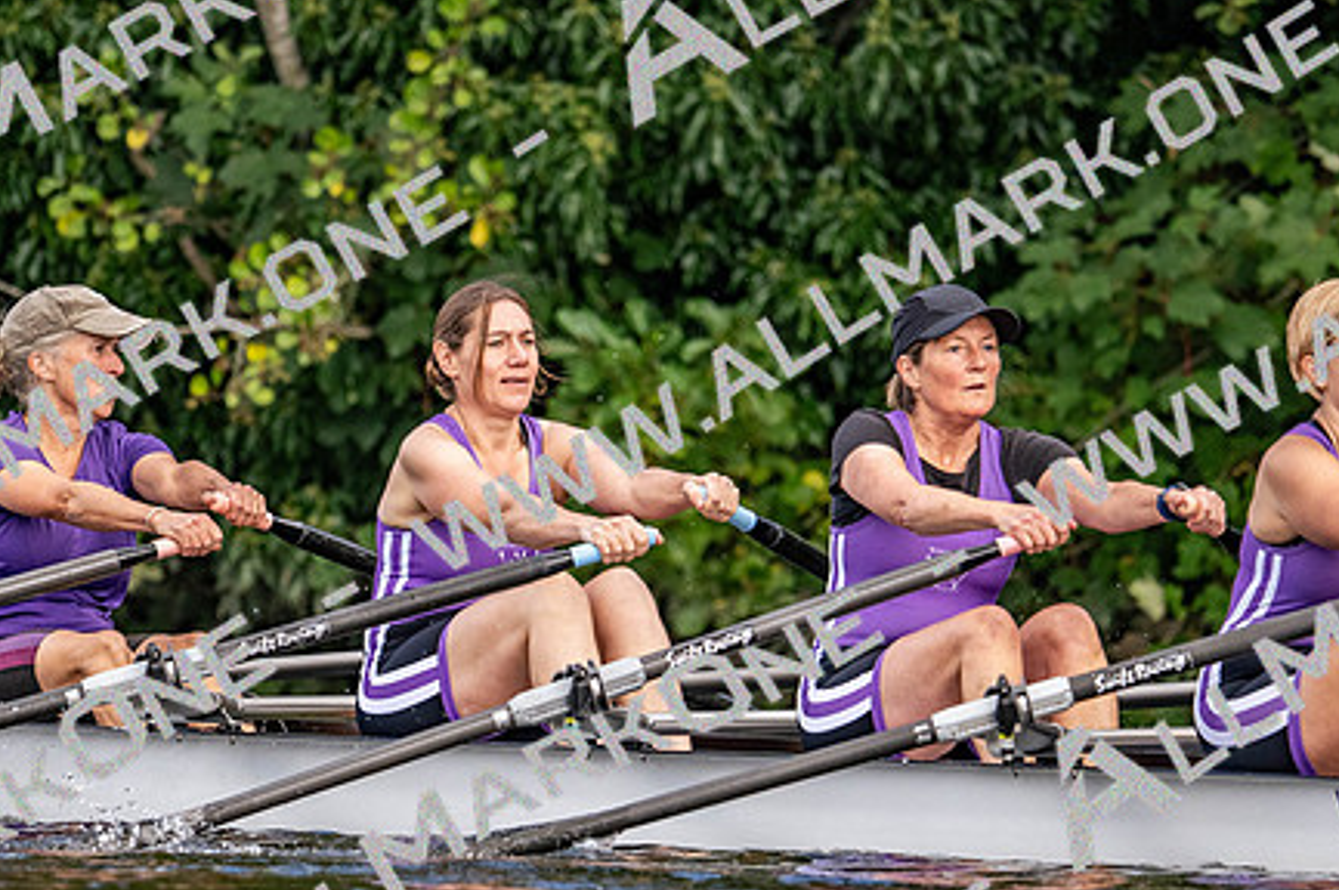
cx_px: 792
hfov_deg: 2.6
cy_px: 579
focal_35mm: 805
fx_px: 29918
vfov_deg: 1.7
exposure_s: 1/2000
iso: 800
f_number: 4.5
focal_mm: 400
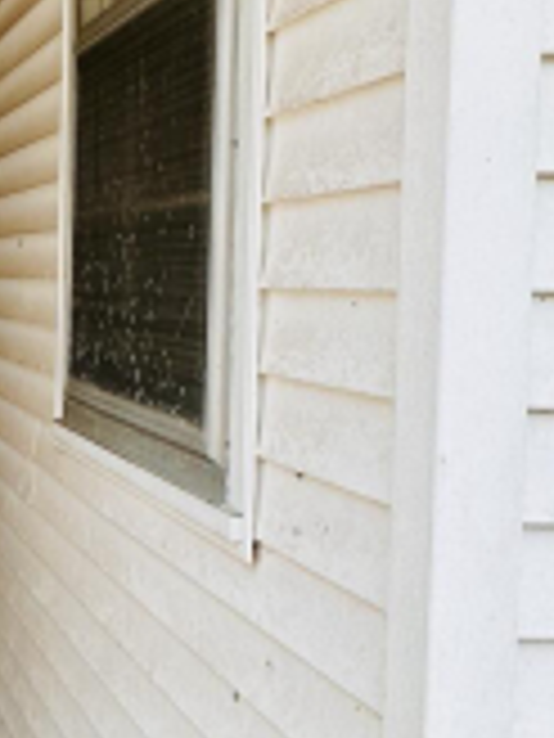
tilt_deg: -3.5
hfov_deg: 22.2
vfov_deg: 33.8
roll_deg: -1.0
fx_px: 1216
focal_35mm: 57
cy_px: 344
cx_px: -225
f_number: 2.2
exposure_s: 1/147
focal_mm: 2.22
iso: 40
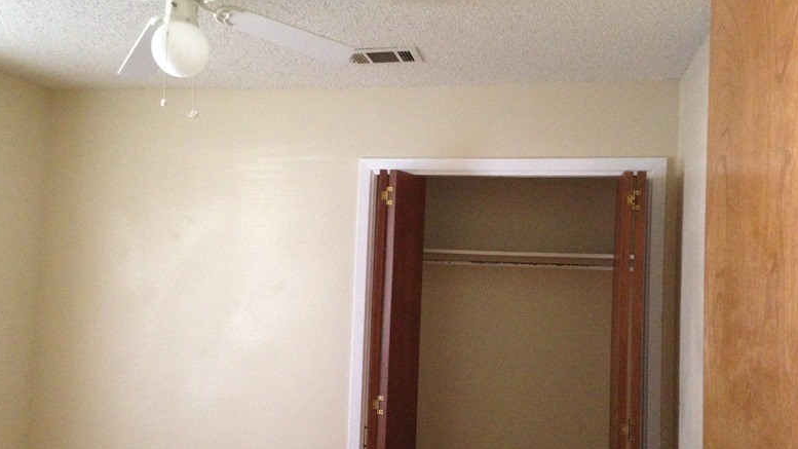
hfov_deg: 54.0
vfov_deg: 32.0
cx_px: 389
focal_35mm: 37
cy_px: 241
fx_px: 783
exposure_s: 1/15
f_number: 2.4
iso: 400
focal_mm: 4.12
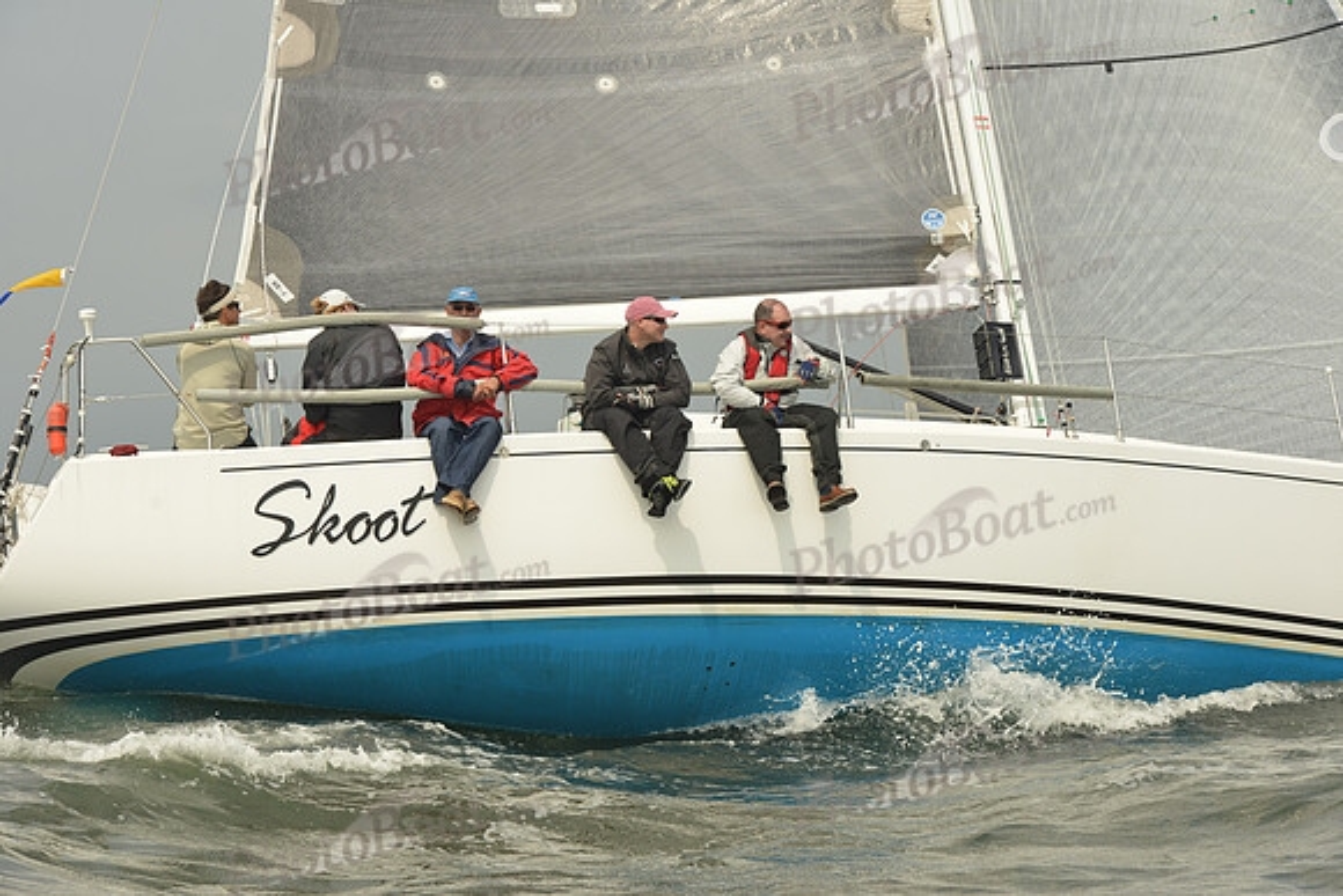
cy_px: 448
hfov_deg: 20.4
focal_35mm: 100
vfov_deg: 13.7
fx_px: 3731
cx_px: 672
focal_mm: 100
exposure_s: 1/1250
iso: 320
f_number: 9
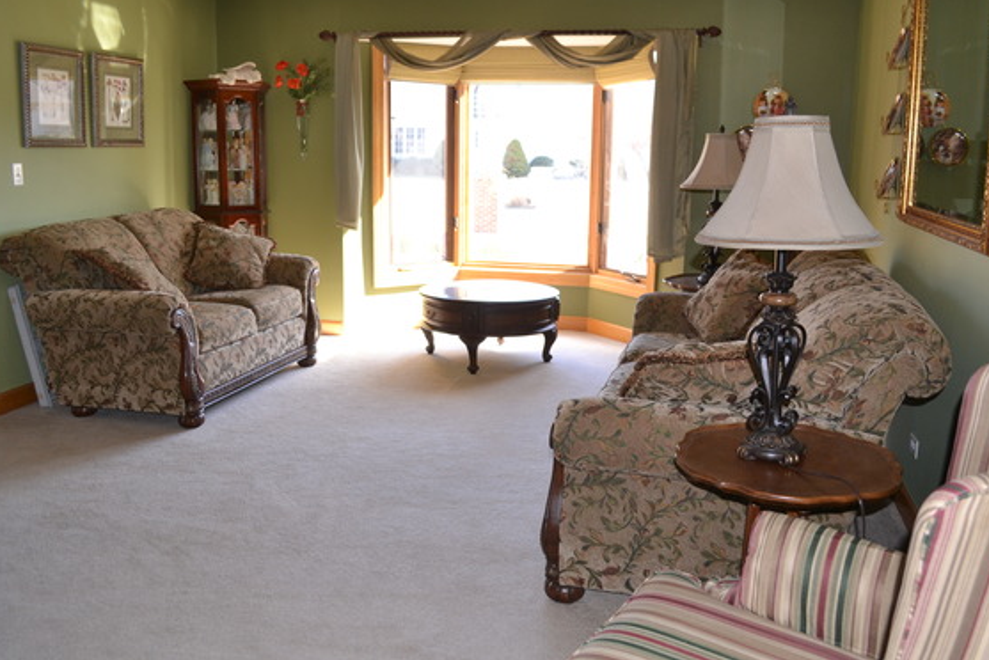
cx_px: 490
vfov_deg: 42.4
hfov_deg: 60.3
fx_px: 852
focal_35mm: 31
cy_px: 315
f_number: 4
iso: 400
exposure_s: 1/100
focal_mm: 18
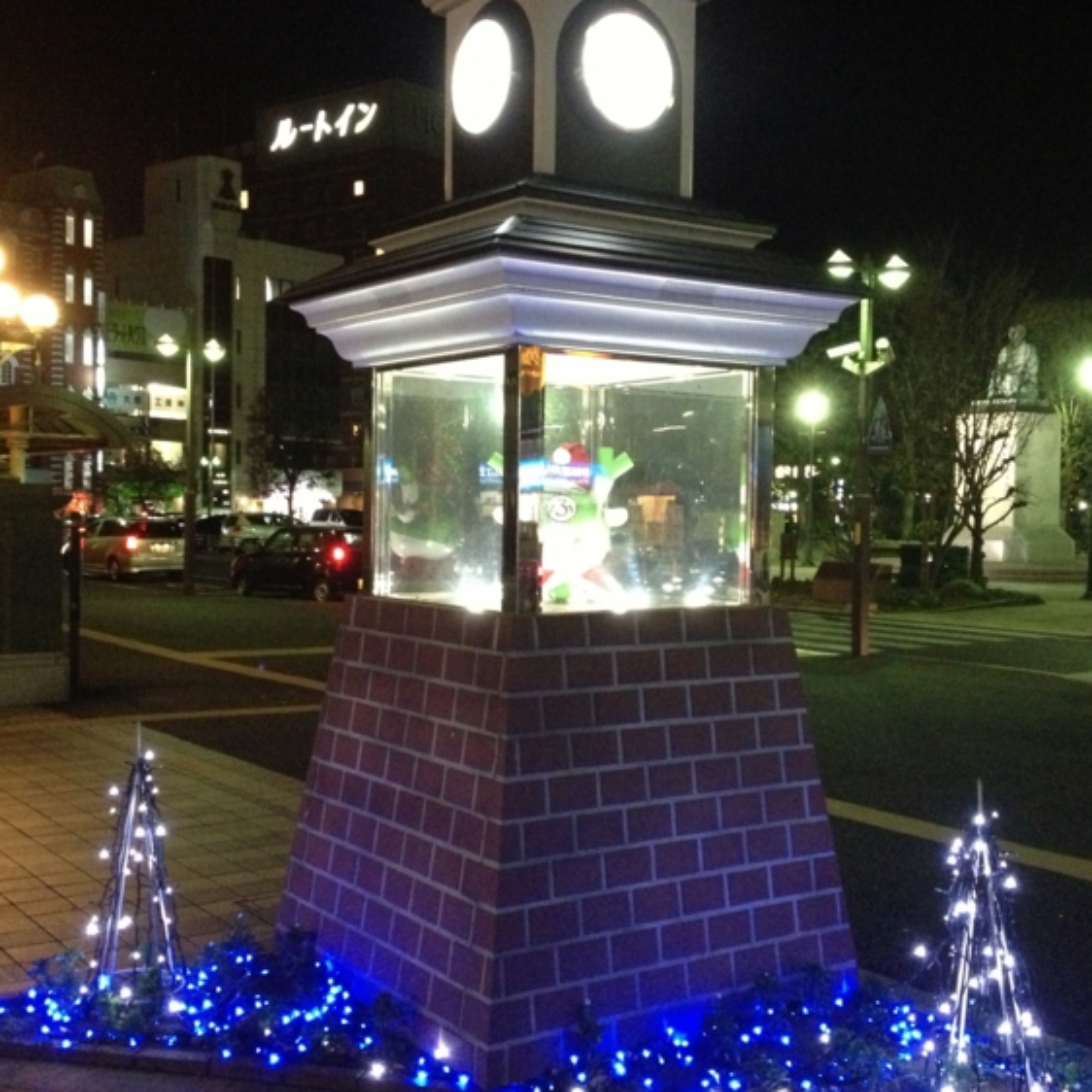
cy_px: 542
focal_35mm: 44
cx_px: 567
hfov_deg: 38.3
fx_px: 1570
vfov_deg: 38.3
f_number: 2.4
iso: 640
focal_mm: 4.28
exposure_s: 1/15
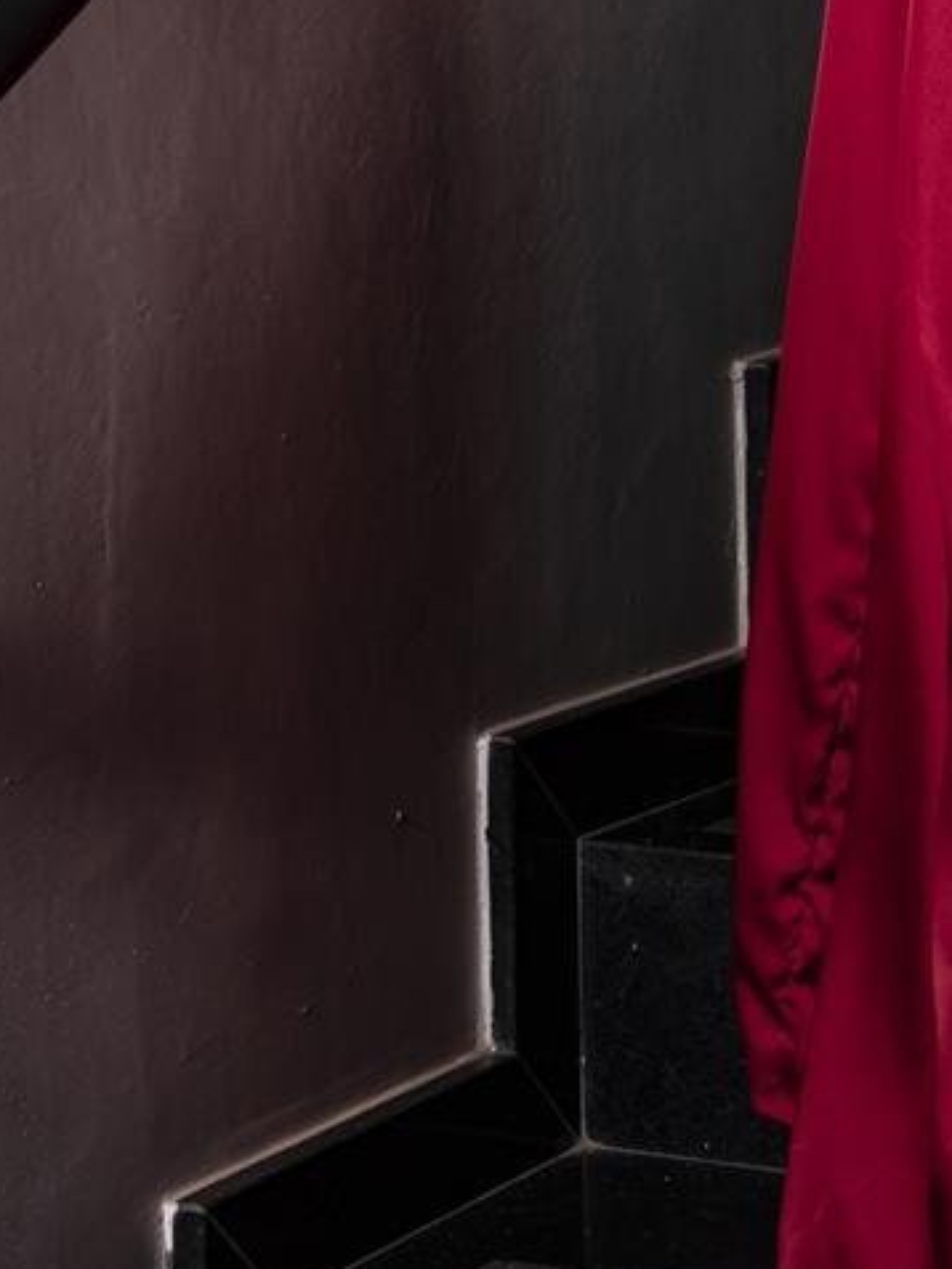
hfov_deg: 10.7
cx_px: 1181
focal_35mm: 136
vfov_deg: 13.8
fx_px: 4985
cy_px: -474
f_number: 9
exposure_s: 1/125
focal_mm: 50
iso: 200
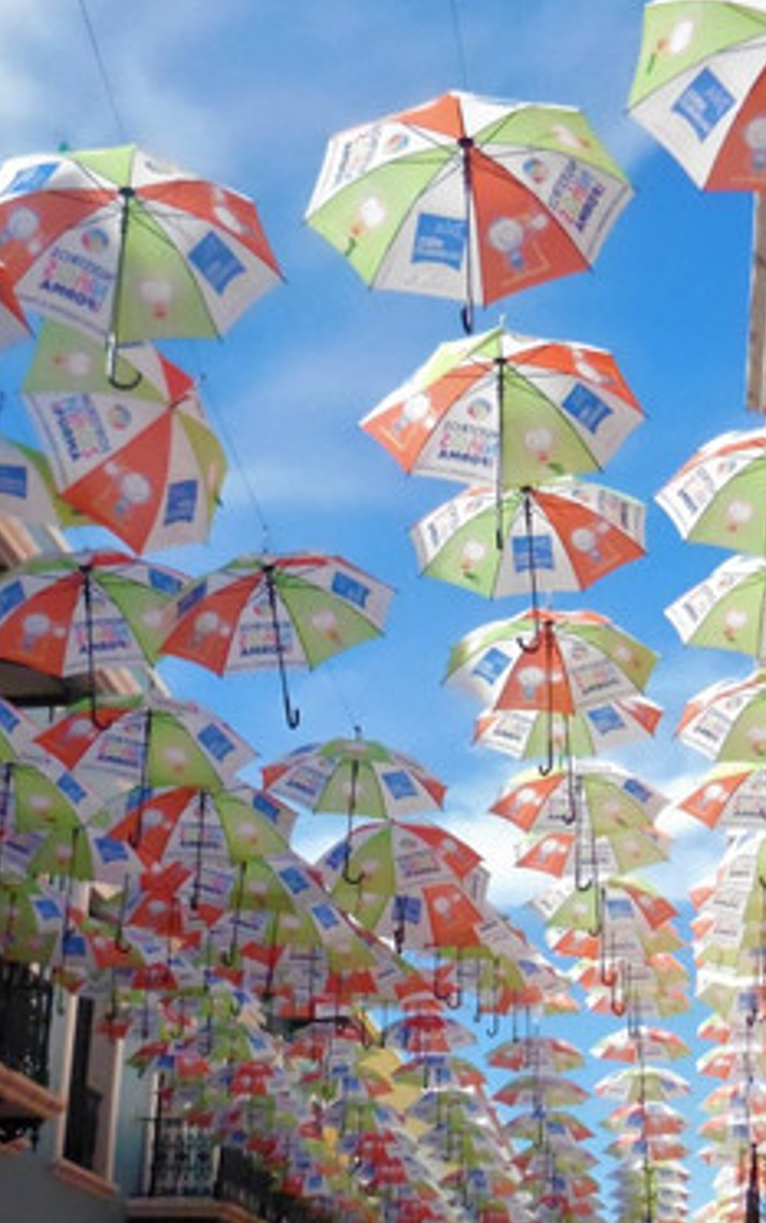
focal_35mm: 47
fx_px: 1567
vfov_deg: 42.2
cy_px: 792
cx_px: 432
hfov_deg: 27.4
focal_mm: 5.9
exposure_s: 1/2000
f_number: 7.4
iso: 1600
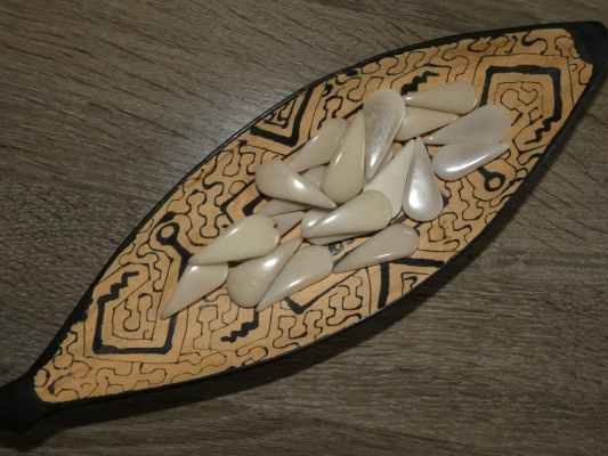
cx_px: 304
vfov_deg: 46.8
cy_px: 228
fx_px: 527
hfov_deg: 60.0
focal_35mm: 30
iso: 800
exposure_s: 1/60
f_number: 3.3
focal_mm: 5.3
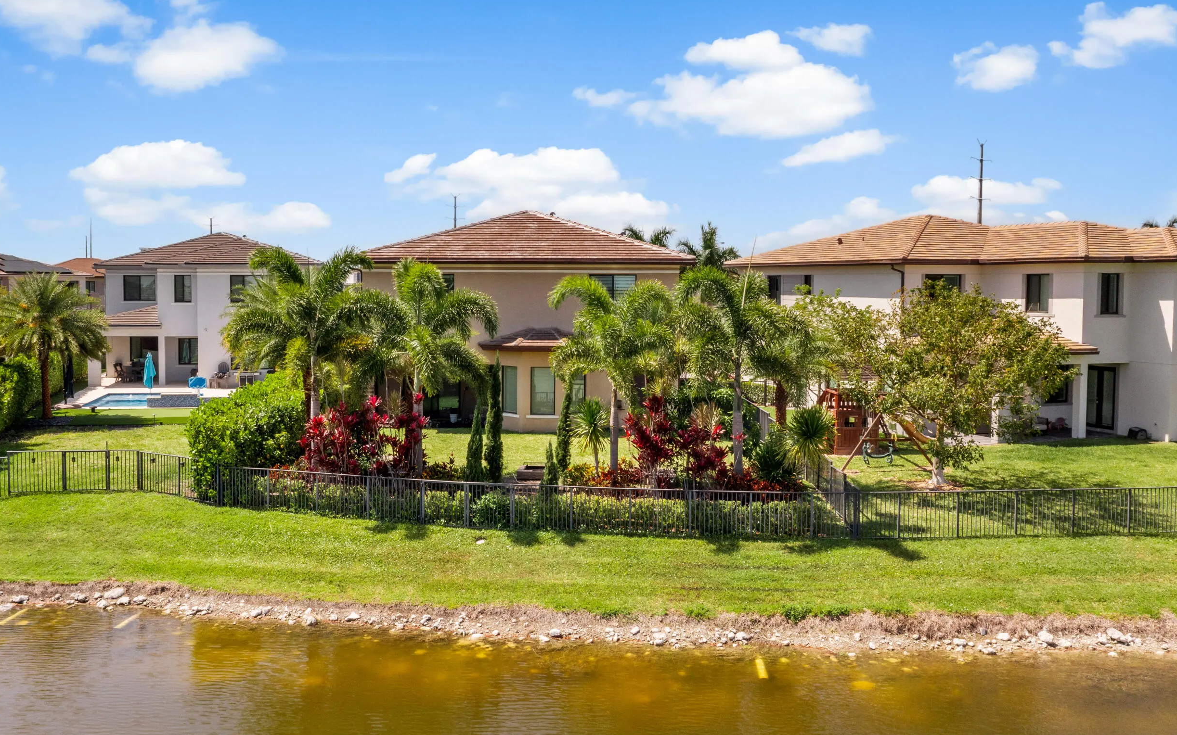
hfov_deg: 55.2
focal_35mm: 35
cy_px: 363
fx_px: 1123
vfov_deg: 36.3
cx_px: 523
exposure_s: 1/400
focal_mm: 10.26
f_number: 7.1
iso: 200
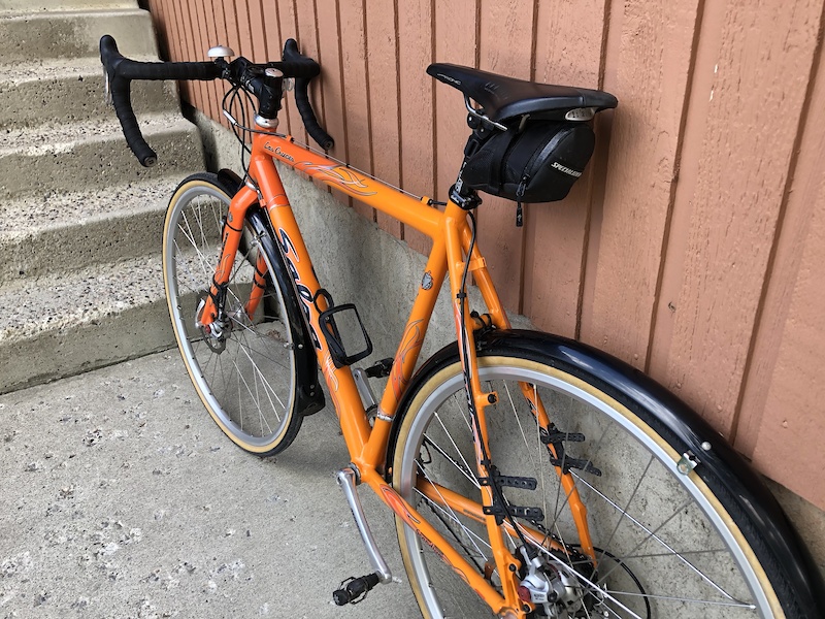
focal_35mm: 28
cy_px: 310
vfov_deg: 49.7
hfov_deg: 63.4
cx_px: 412
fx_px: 667
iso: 20
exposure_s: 1/136
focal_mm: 4
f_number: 1.8
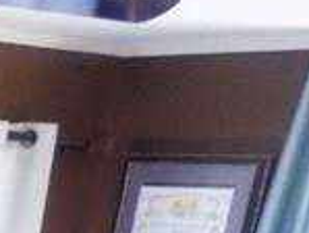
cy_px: 684
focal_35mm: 158
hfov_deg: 9.1
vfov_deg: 8.1
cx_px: -713
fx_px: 1412
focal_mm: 4
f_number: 3.1
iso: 400
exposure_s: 1/10
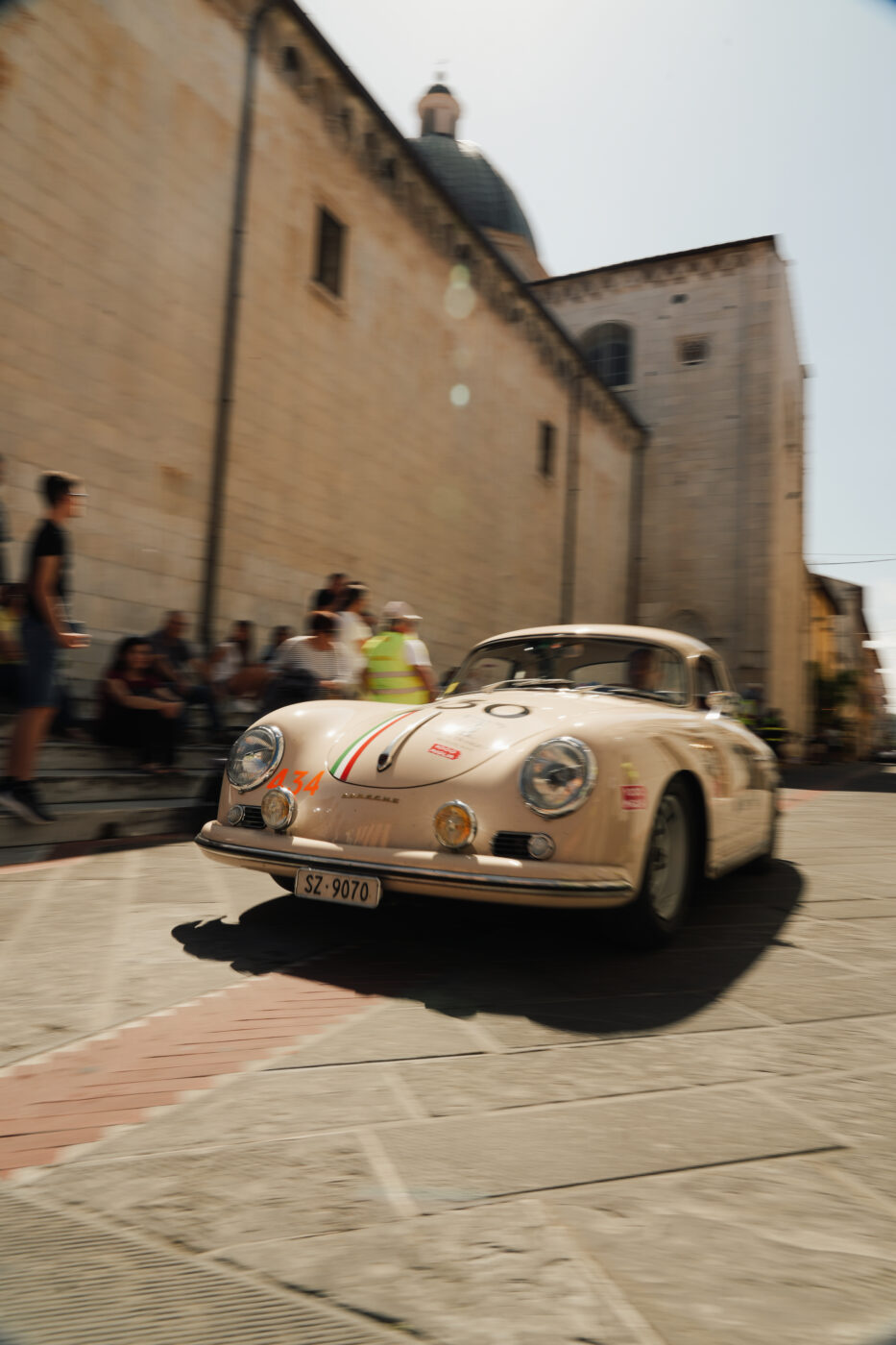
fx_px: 896
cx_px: 448
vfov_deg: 73.8
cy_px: 672
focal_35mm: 24
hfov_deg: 53.1
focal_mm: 24
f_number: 13
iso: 100
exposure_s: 1/50
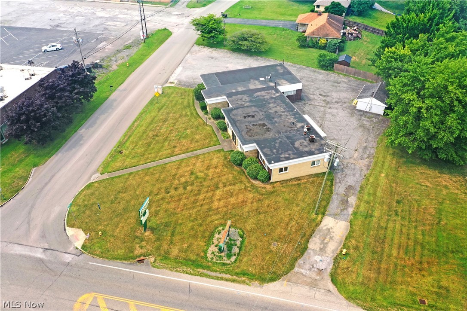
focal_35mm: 28
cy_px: 156
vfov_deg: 46.4
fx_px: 363
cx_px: 234
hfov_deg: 65.5
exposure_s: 1/400
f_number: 5.6
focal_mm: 10.26
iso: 100
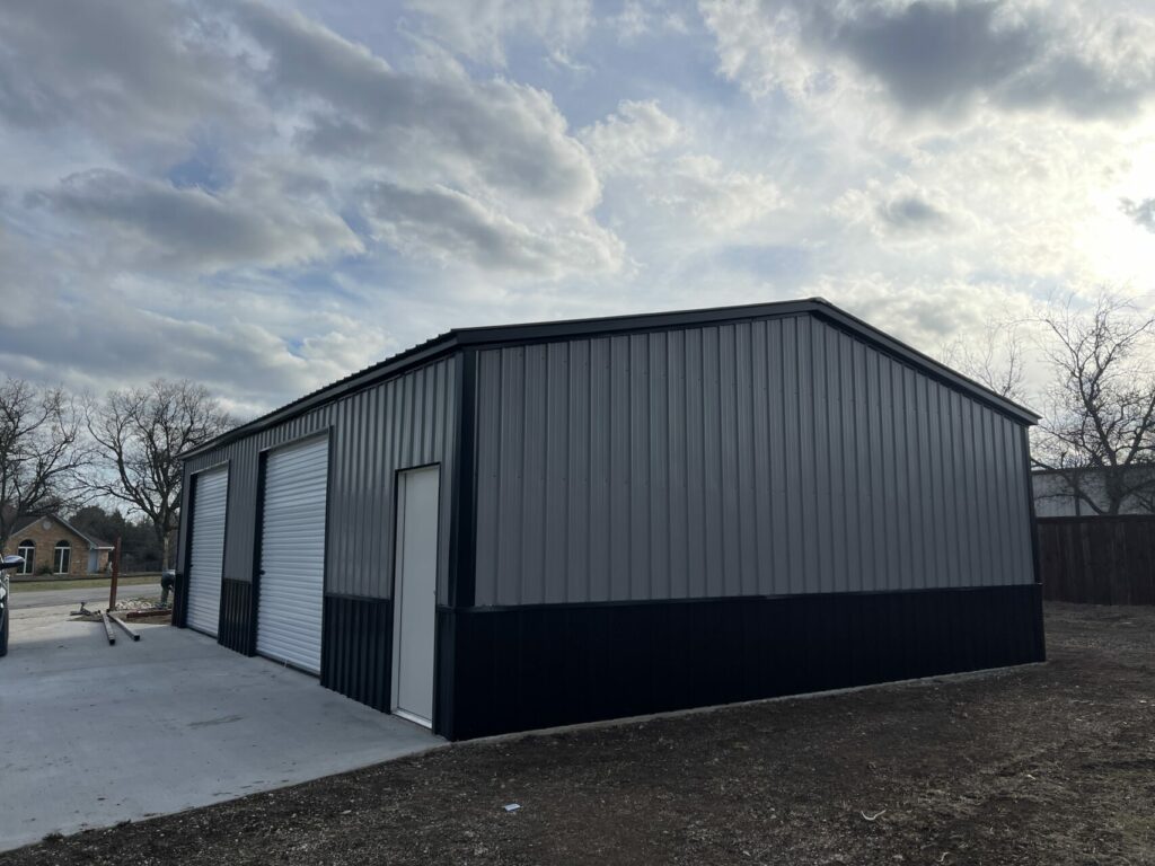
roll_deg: -1.0
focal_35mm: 26
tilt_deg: +6.3
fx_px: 868
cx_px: 578
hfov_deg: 67.3
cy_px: 433
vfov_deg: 53.1
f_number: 1.6
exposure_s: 1/5376
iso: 32
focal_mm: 5.1
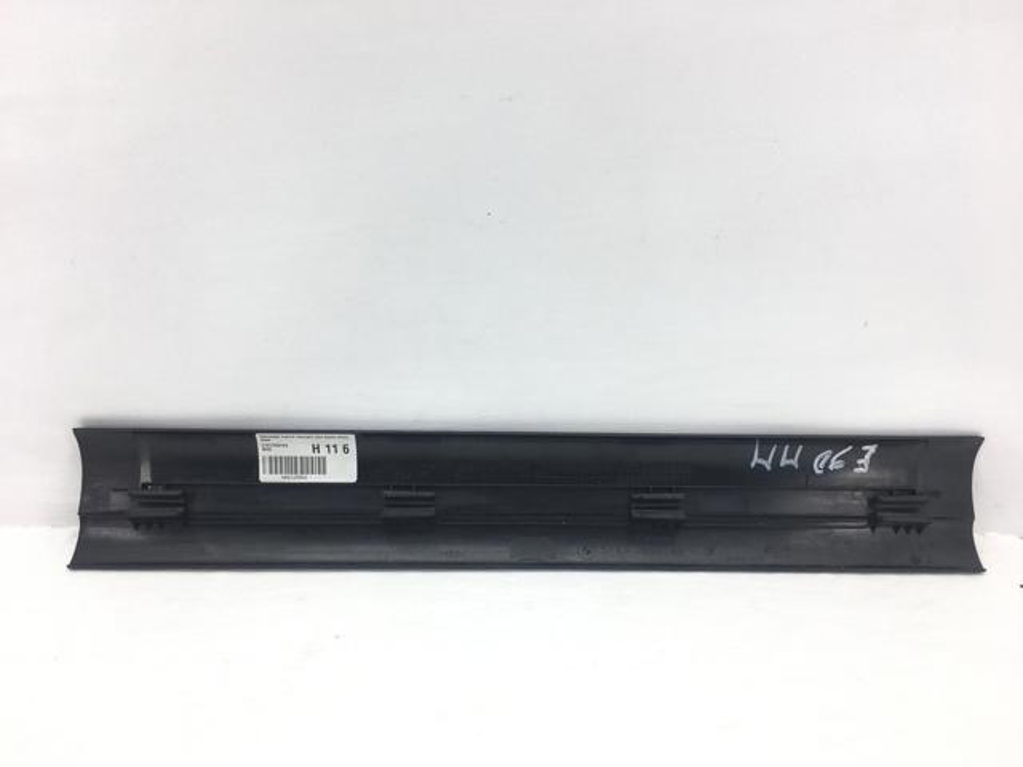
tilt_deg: -23.4
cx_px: 512
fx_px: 857
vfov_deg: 48.2
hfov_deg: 61.7
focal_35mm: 29
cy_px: 384
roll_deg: -0.9
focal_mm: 4.15
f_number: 2.2
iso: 25
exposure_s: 1/196
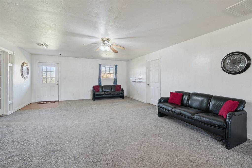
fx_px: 105
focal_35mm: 15
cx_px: 126
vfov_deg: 77.3
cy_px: 84
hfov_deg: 100.4
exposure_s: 1/13
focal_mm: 10
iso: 200
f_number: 6.3
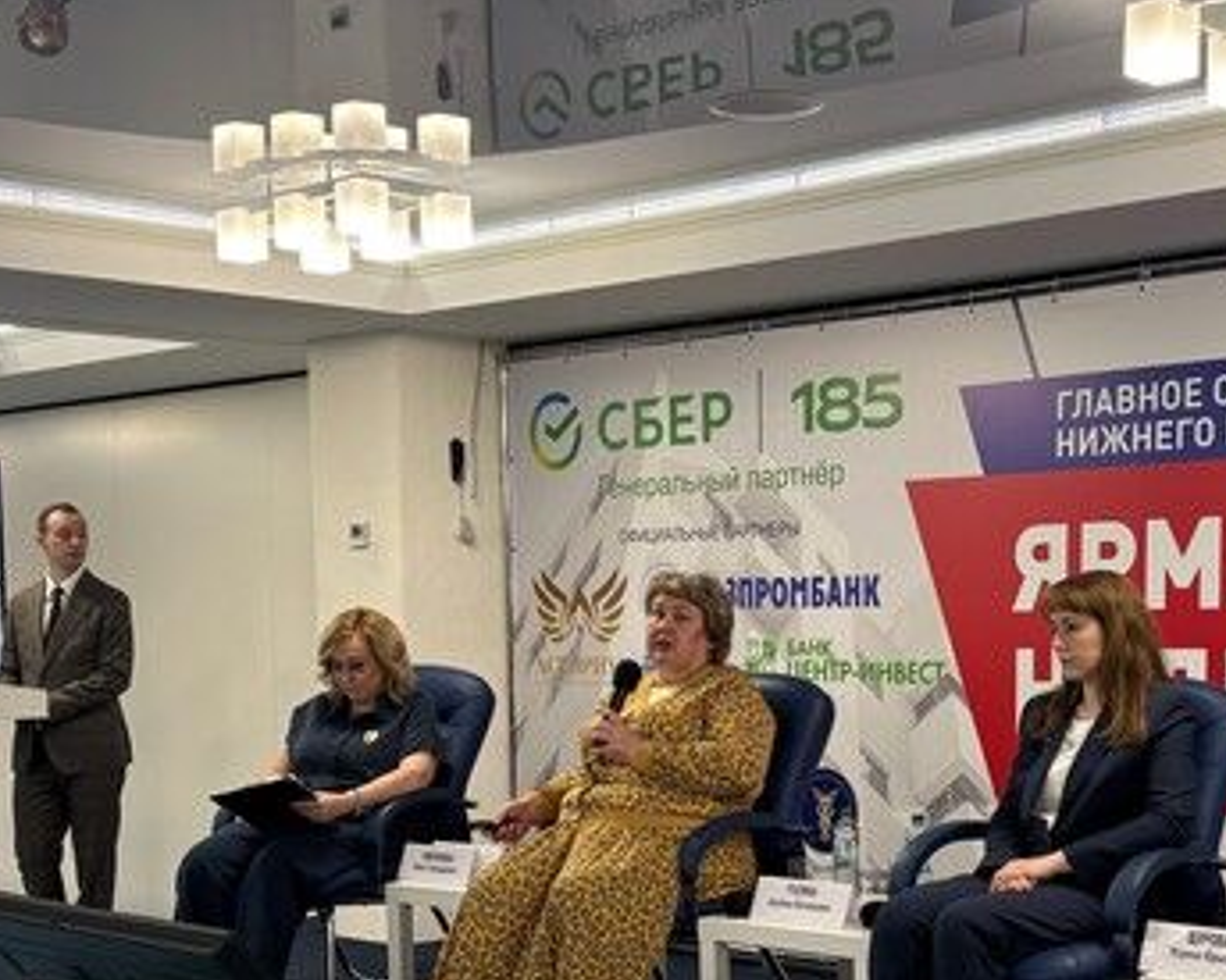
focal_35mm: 59
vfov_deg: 25.5
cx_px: 820
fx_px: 2140
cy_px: 716
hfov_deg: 31.7
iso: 80
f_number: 1.6
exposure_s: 1/50
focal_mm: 5.96
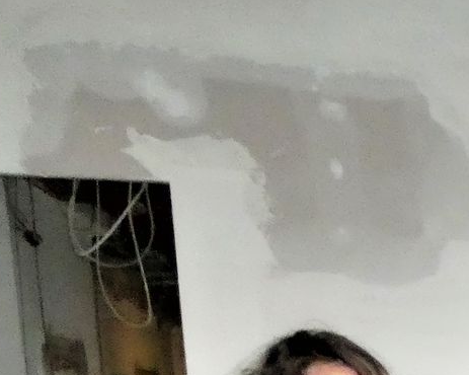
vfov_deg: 12.7
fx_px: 1498
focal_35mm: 108
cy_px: 721
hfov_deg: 13.8
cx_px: 1049
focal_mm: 4.3
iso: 640
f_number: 3.3
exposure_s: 1/60
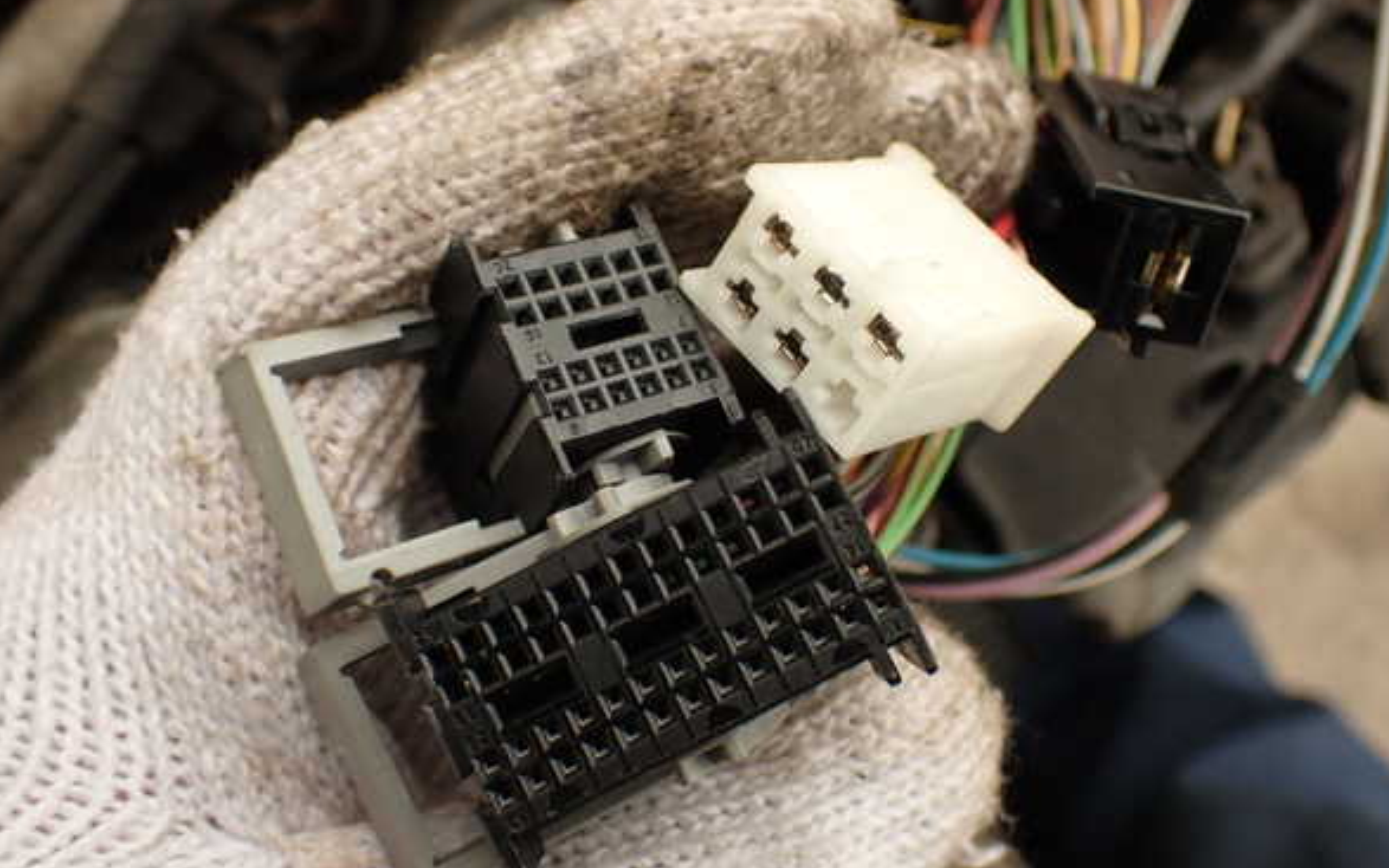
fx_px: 1476
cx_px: 689
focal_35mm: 39
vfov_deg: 32.8
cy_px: 419
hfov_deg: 50.4
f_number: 2.5
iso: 100
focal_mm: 6.37
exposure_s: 1/100
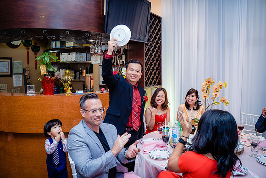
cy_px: 89
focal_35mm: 28
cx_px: 133
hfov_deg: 65.5
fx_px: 207
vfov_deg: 46.4
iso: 1250
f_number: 4
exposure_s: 1/160
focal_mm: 28
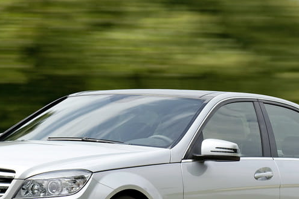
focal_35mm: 375
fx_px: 3111
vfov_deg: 3.7
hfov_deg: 5.5
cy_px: 92
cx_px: 107
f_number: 5
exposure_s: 1/800
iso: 200
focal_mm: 150
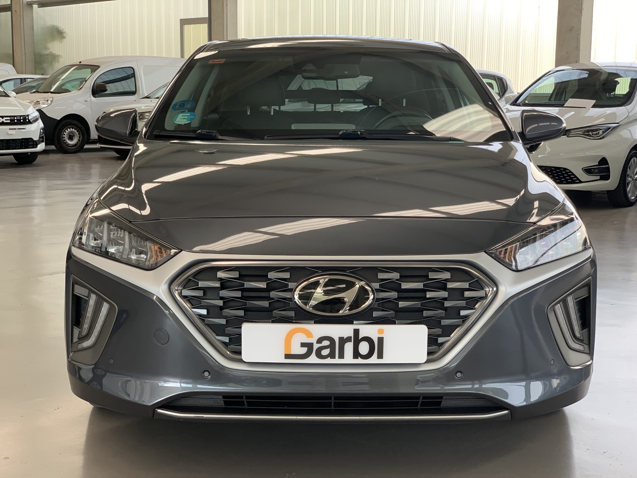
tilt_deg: -8.9
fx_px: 957
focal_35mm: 52
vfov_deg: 28.0
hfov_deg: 36.8
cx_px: 318
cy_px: 239
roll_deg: +0.1
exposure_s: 1/122
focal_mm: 6
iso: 40
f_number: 2.4
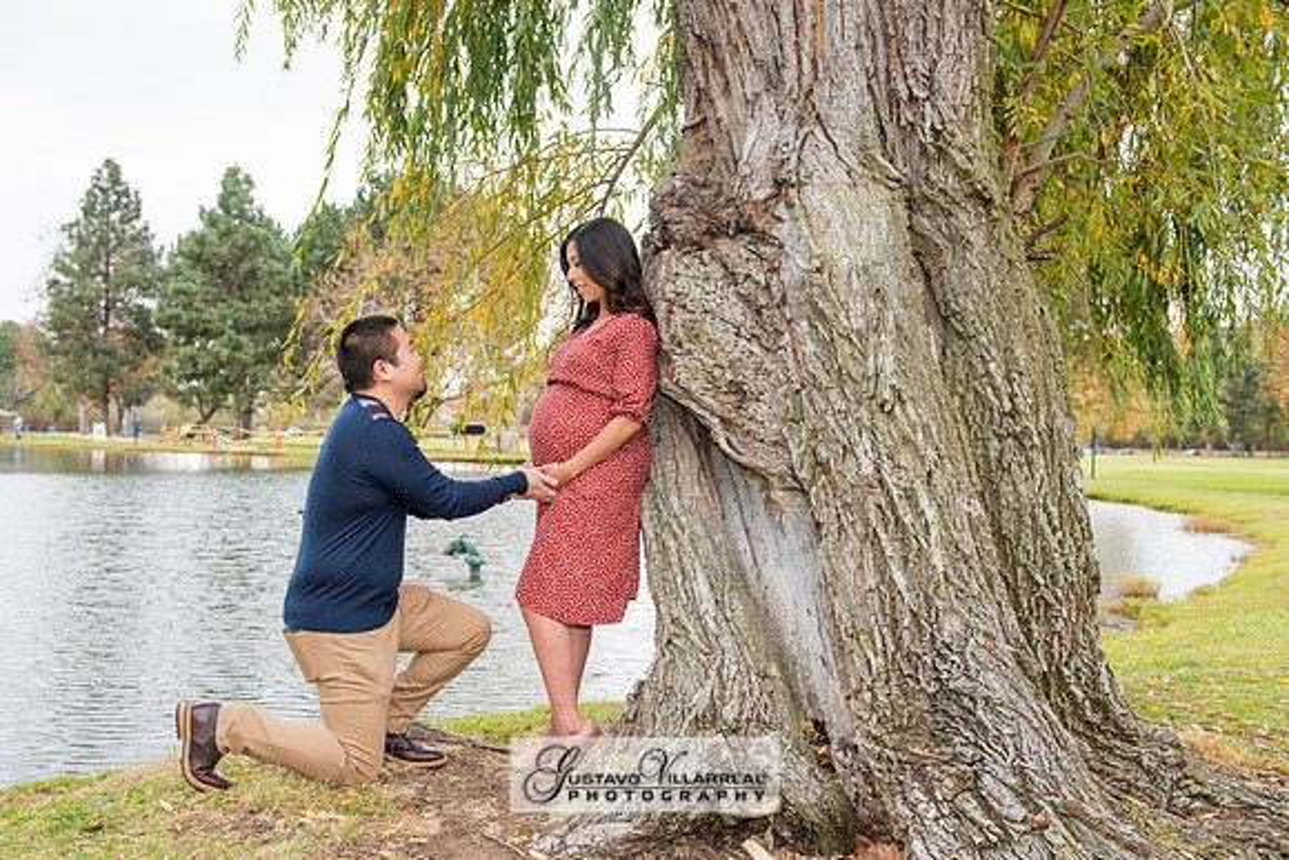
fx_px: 1298
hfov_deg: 52.8
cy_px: 429
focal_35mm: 36
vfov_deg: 36.7
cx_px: 602
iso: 500
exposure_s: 1/125
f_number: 5
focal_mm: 34
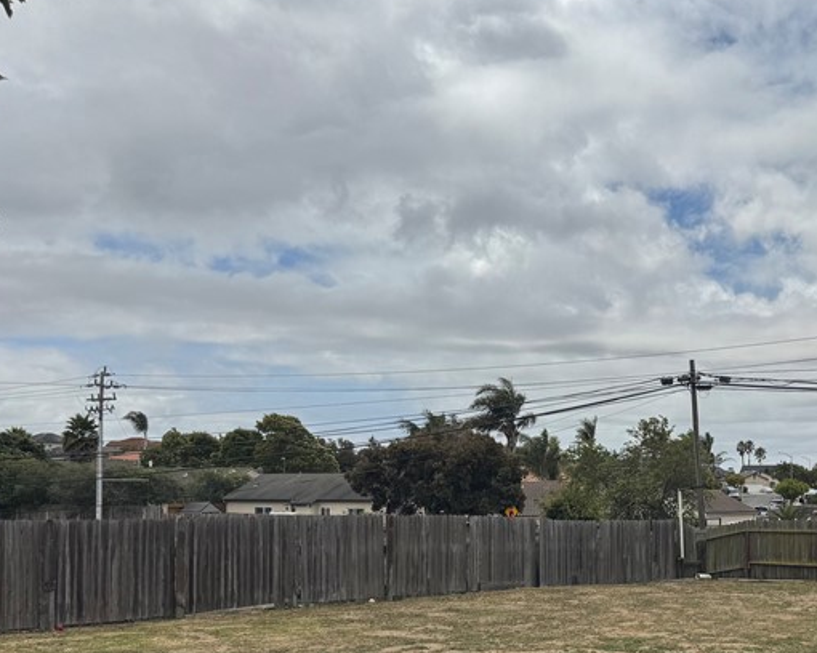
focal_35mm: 47
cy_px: 488
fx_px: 1136
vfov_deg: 31.5
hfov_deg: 37.5
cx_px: 700
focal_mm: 6.76
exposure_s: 1/12346
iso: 80
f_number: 1.78
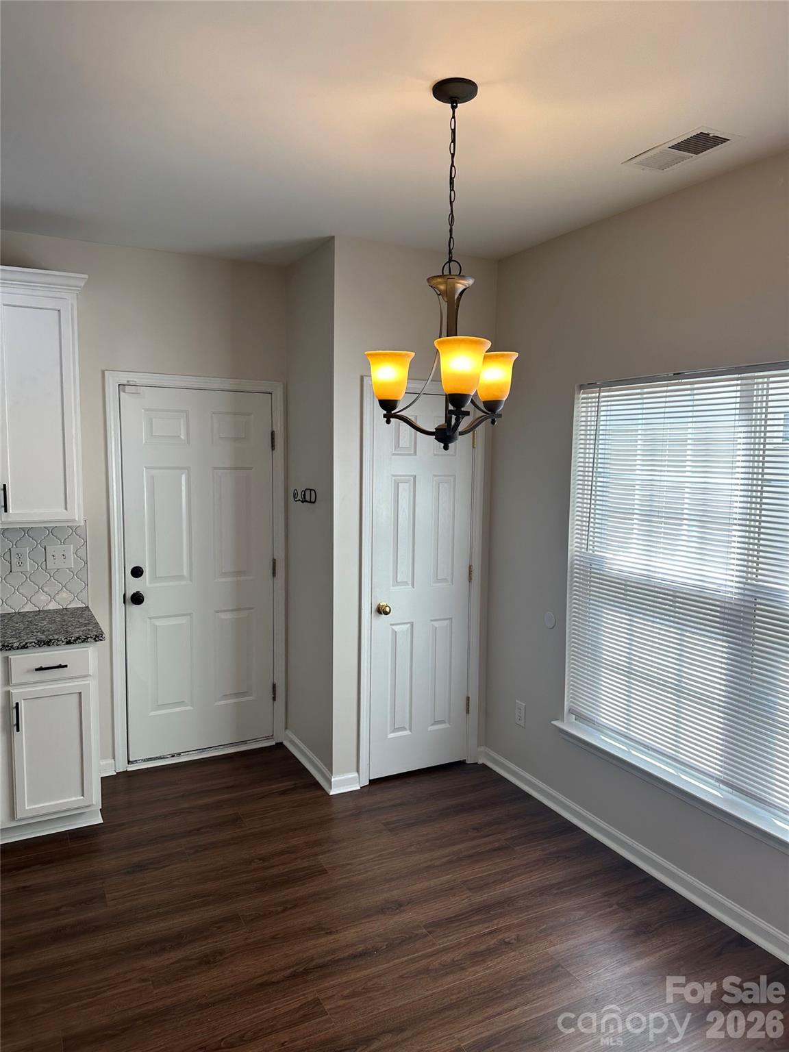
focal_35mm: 24
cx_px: 394
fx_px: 729
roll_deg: +0.2
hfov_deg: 56.8
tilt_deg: -3.7
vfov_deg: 71.6
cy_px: 526
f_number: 1.78
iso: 64
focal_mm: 6.86
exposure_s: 1/183
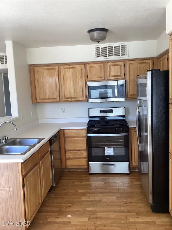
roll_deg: +1.5
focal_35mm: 31
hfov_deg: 45.4
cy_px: 115
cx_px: 86
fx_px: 205
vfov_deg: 58.4
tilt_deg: -6.7
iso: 100
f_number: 2.4
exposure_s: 1/120
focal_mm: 3.3
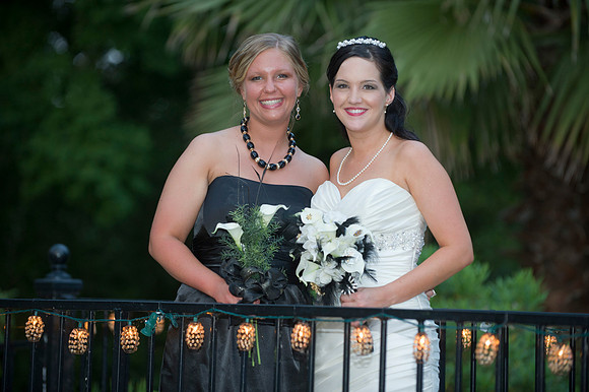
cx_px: 294
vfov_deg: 9.8
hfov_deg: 14.7
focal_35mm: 140
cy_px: 196
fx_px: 2289
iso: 1250
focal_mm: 140
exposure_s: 1/160
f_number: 2.8
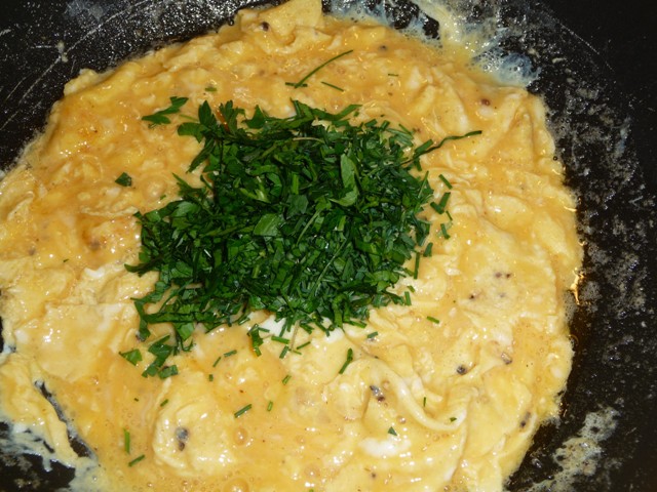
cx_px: 328
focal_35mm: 43
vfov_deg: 33.6
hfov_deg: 43.9
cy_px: 246
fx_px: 816
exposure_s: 1/30
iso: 100
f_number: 4
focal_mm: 7.1
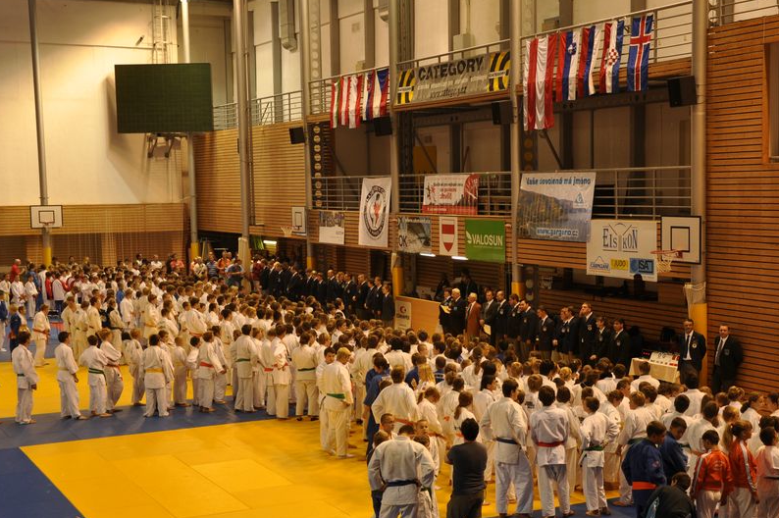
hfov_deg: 34.5
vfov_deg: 23.3
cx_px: 444
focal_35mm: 58
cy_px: 291
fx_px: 1254
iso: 200
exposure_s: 1/40
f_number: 4.2
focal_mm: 30
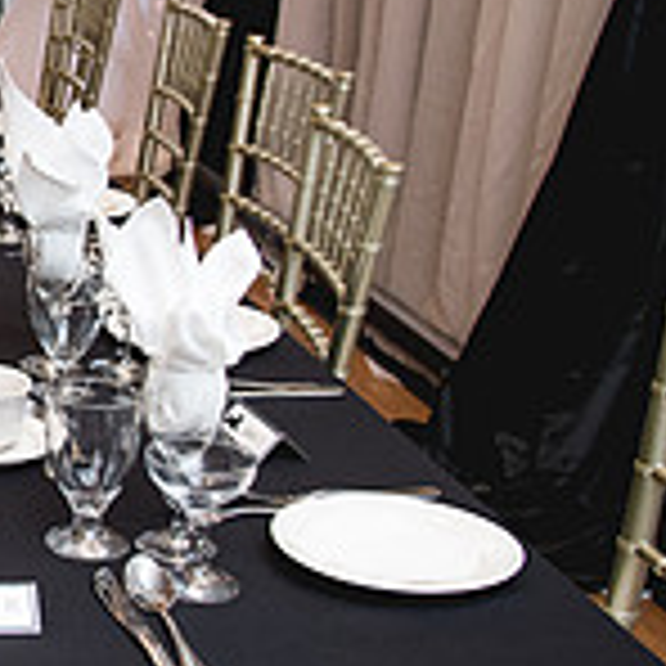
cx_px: -372
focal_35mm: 83
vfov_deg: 20.9
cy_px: 258
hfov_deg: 18.2
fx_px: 1807
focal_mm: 24
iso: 1250
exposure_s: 1/125
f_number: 5.6
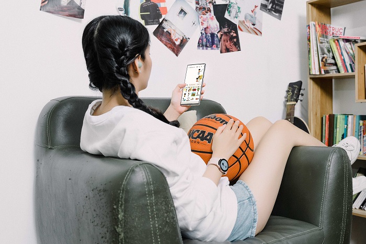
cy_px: 122
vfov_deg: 38.8
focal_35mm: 34
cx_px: 183
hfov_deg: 55.8
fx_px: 345
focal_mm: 34
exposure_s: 1/80
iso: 640
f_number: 4
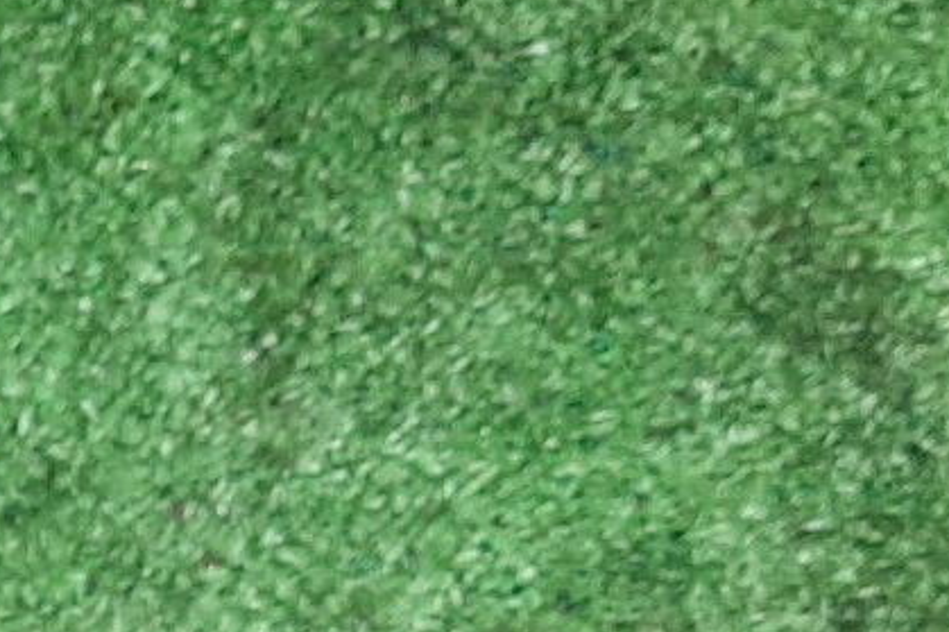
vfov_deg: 13.2
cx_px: -394
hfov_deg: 19.6
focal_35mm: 93
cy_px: 1139
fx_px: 2450
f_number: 1.7
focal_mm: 3.93
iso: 152
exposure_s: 1/50
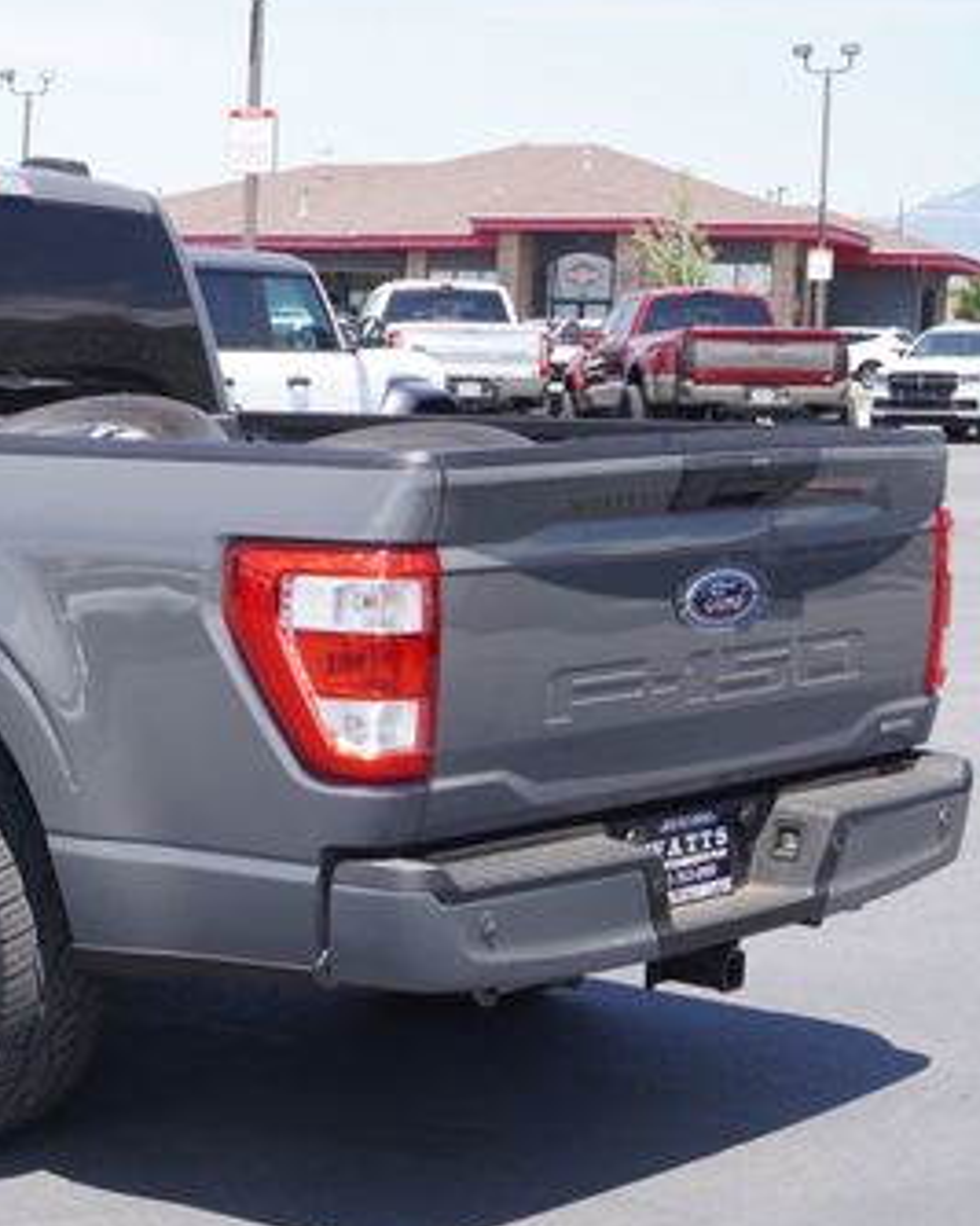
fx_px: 2938
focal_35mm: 81
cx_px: -73
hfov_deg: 18.3
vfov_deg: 23.6
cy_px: 646
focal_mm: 30
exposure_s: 1/125
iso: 100
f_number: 7.1
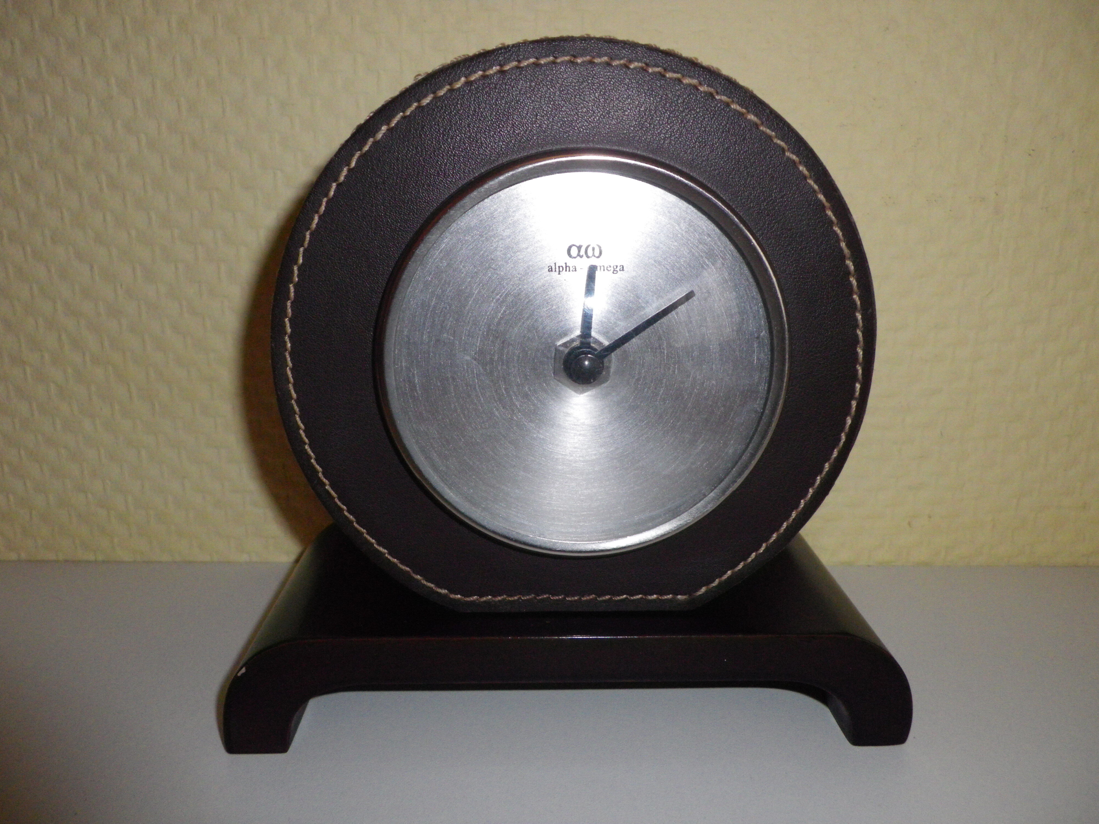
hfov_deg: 63.4
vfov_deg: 49.7
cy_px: 412
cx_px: 550
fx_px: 889
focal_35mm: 28
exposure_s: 1/60
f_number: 7
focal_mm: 4.9
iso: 320
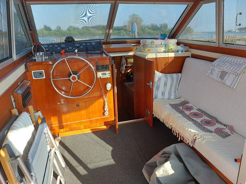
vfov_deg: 56.8
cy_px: 92
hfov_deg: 71.6
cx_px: 123
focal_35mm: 24
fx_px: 171
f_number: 1.8
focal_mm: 5.23
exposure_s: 1/100
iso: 32
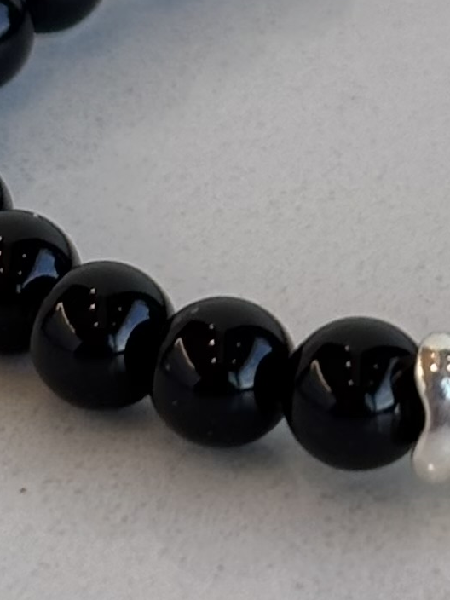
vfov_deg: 6.5
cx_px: 629
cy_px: -364
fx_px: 5165
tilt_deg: -22.7
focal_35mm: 298
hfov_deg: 5.0
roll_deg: -0.4
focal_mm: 5.96
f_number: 1.6
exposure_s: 1/221
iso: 32
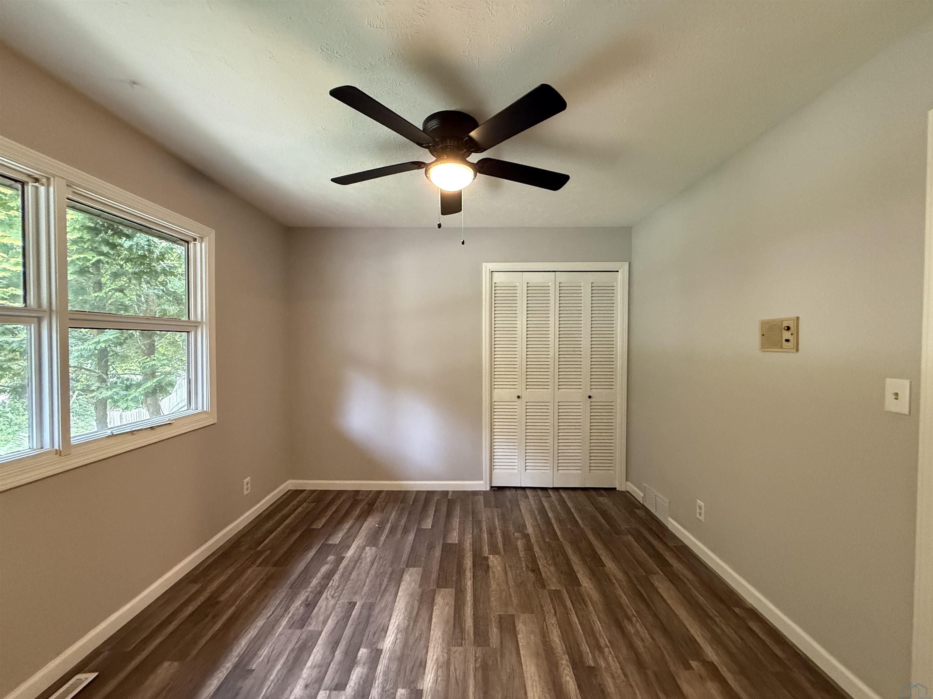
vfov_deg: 85.7
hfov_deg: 102.1
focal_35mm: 14
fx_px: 377
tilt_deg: -0.6
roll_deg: +0.1
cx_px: 466
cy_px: 350
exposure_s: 1/60
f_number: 2.2
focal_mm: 2.22
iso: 800
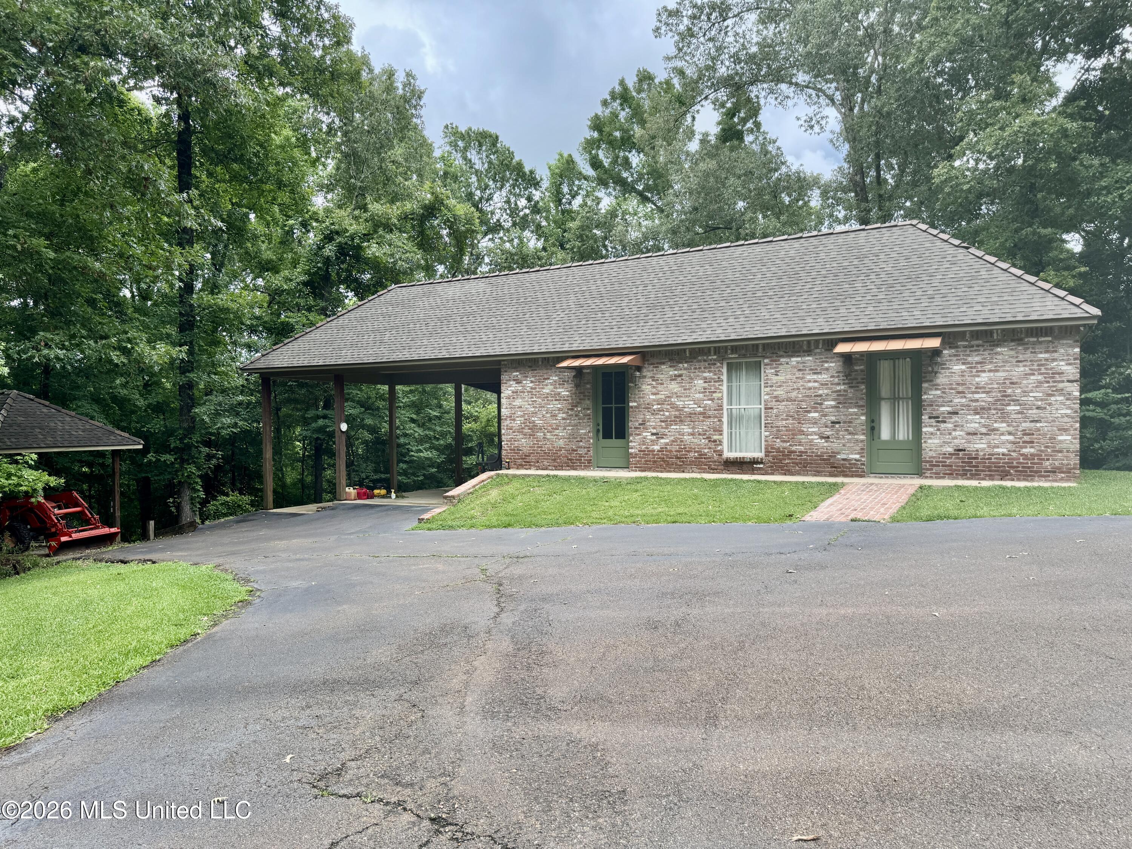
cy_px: 424
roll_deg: +0.9
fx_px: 785
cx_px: 566
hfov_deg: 71.6
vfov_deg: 56.8
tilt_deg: -0.8
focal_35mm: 24
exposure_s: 1/925
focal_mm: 6.76
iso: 80
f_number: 1.78
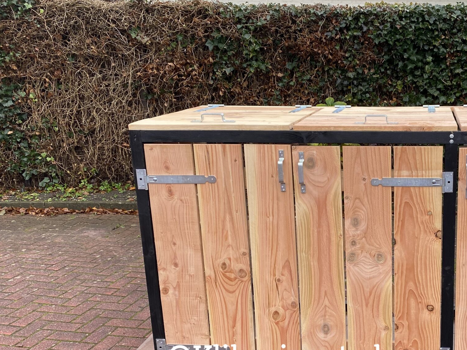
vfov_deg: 32.7
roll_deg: -0.5
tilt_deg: -16.8
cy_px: 221
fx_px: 594
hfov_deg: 41.0
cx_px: 377
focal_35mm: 44
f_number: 1.8
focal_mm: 4.25
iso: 64
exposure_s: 1/122
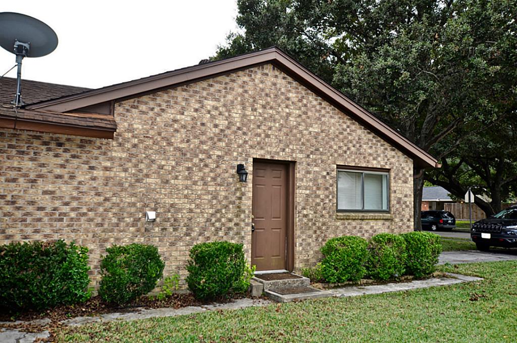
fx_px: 430
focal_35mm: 30
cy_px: 172
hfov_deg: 62.0
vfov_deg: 43.5
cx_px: 258
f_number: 6.3
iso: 200
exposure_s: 1/200
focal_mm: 20
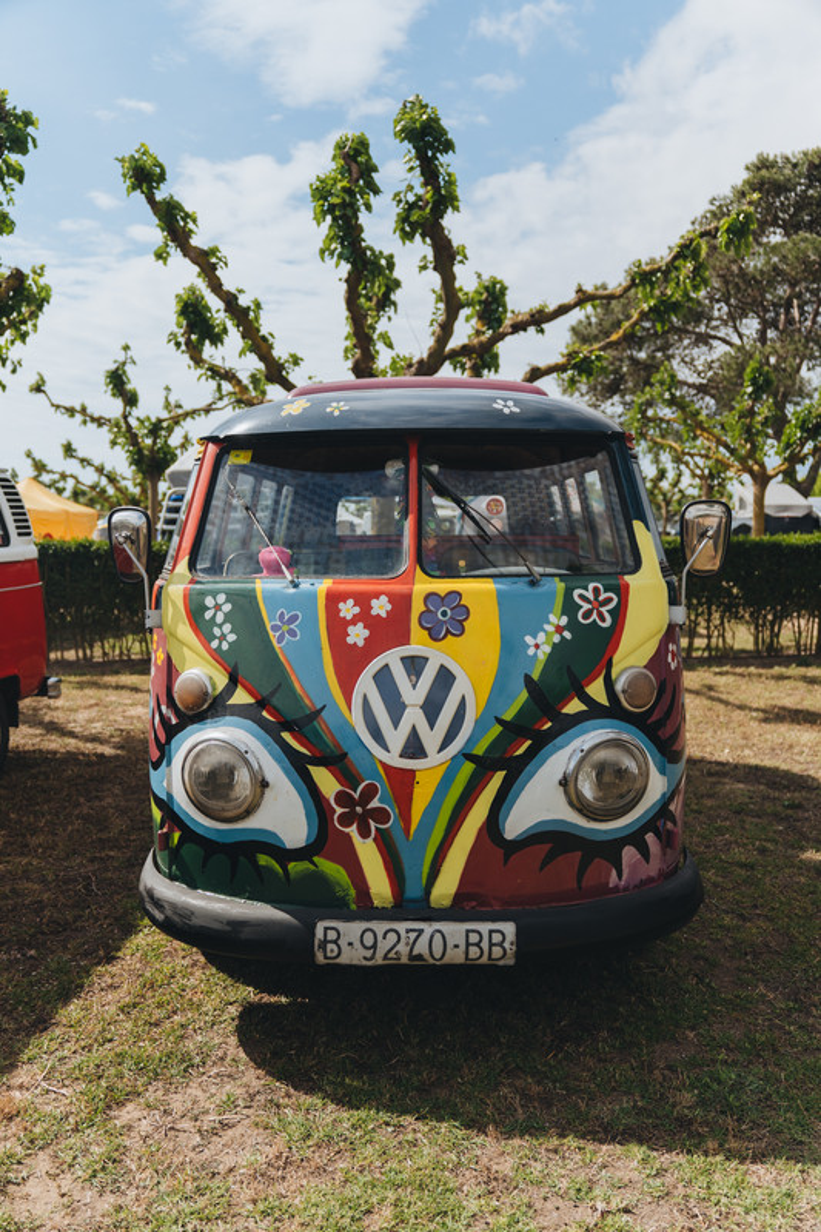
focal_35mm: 28
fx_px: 958
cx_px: 410
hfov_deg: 46.4
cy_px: 616
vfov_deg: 65.5
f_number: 2.8
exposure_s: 1/250
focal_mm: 28
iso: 100
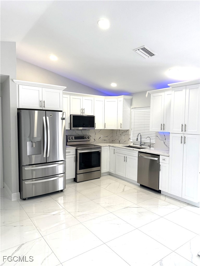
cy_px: 133
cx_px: 100
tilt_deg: -3.0
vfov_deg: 71.6
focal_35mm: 24
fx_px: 185
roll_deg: -0.9
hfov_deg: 56.8
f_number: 1.78
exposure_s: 1/240
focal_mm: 6.76
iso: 200
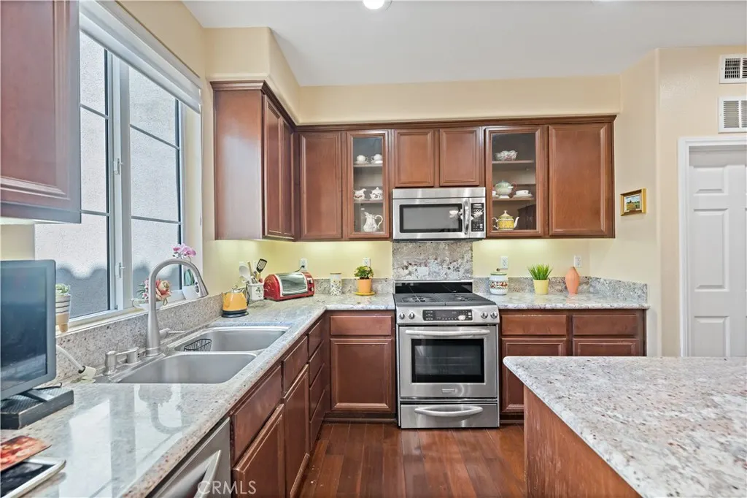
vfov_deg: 81.2
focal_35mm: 14
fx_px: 290
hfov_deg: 104.3
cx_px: 374
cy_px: 249
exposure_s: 1/13
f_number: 5
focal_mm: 14
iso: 1250
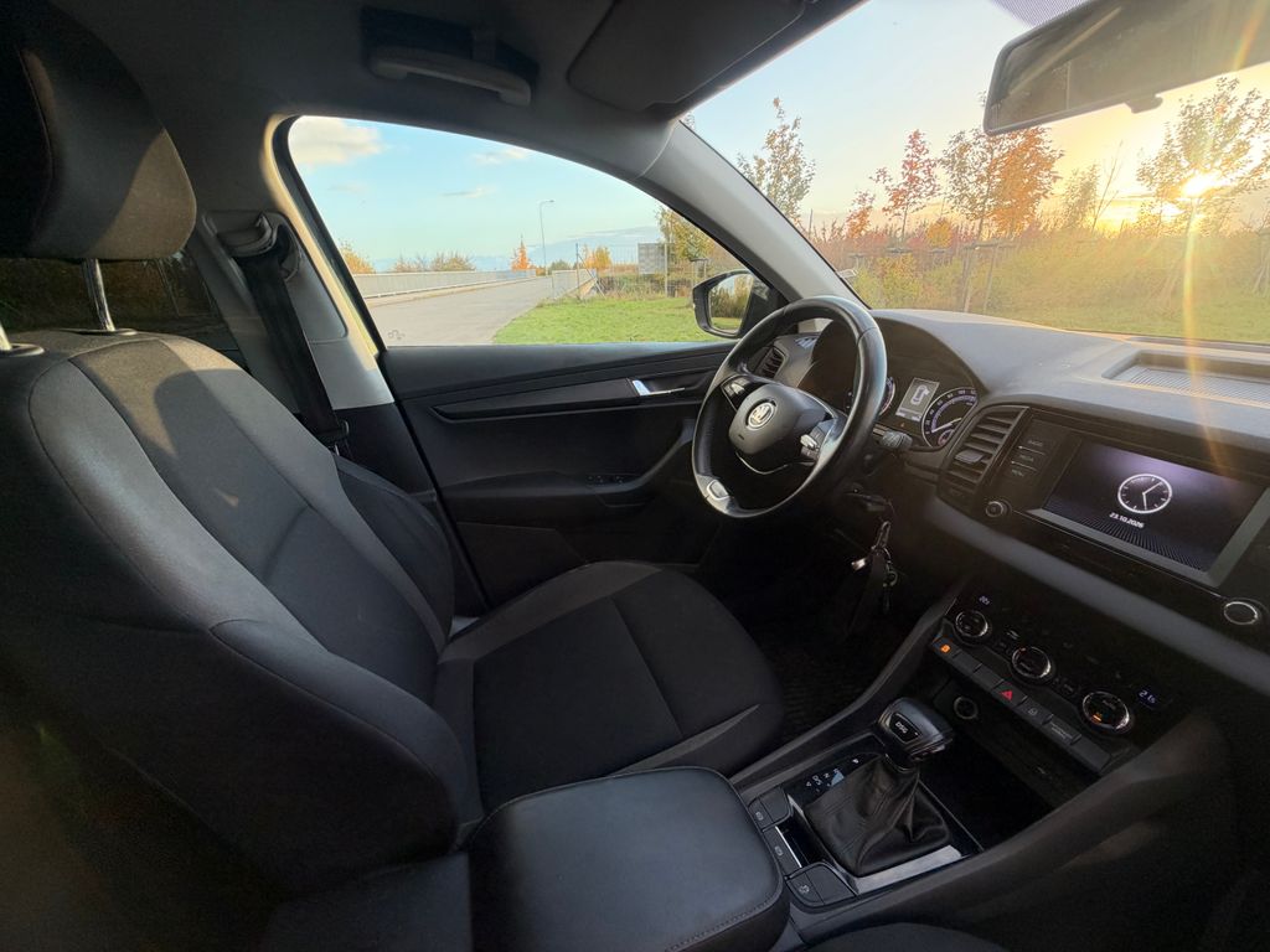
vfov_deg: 85.7
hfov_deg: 102.1
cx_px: 635
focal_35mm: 14
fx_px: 514
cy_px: 476
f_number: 2.2
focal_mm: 2.22
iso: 125
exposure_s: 1/121
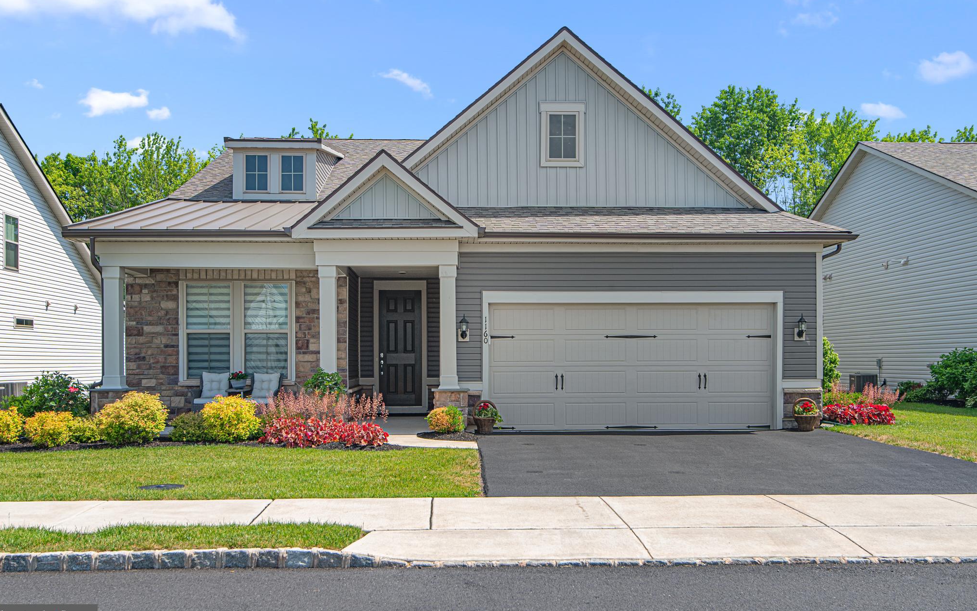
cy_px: 310
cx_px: 486
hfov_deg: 58.1
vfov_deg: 38.3
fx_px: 879
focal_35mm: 33
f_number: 9
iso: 200
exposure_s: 1/250
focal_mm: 32
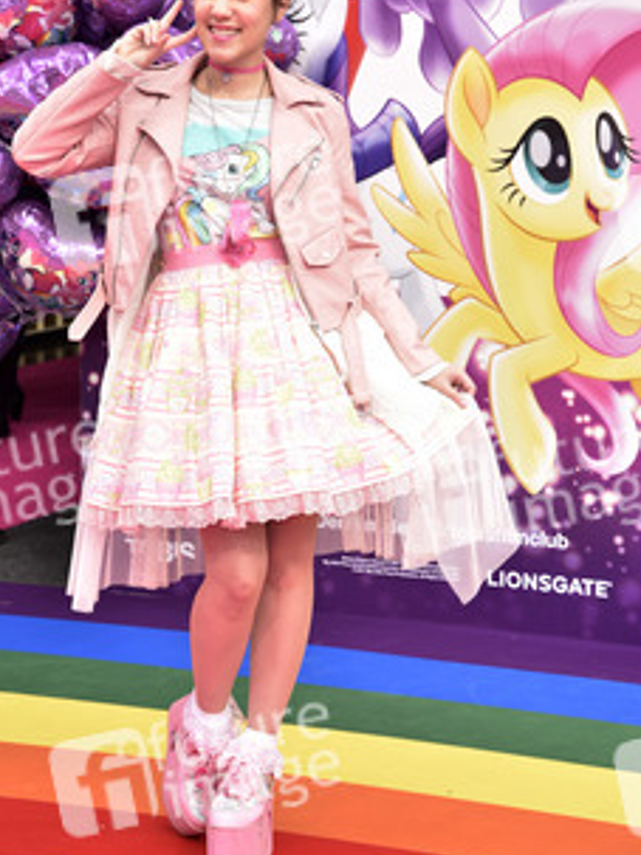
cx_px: 277
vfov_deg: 18.0
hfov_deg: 13.6
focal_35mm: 109
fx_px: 2693
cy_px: 347
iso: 400
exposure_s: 1/200
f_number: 8
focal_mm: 86
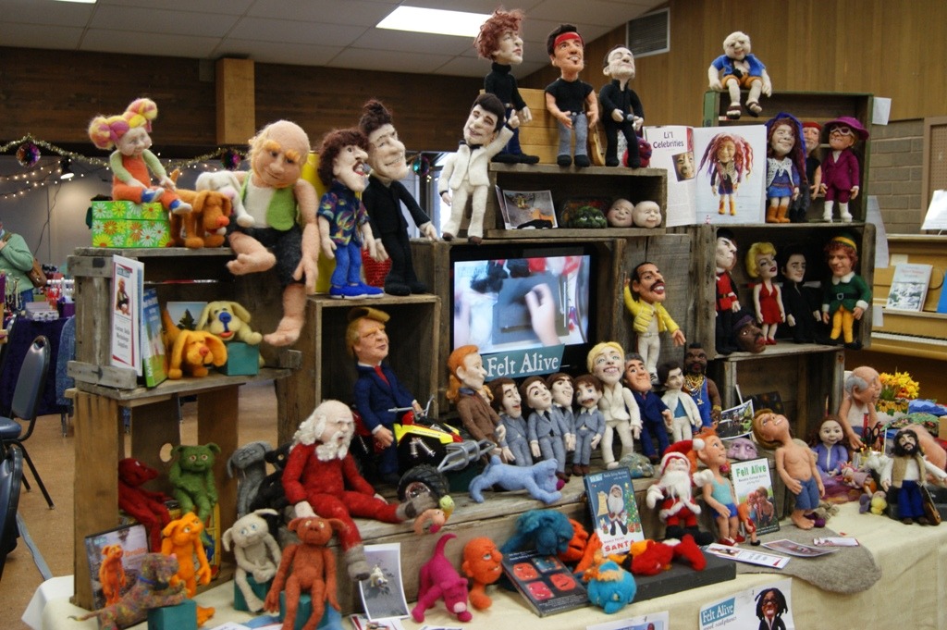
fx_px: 1025
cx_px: 474
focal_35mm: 39
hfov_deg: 49.6
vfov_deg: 34.2
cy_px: 315
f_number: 4
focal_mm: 26
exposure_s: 1/30
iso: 400
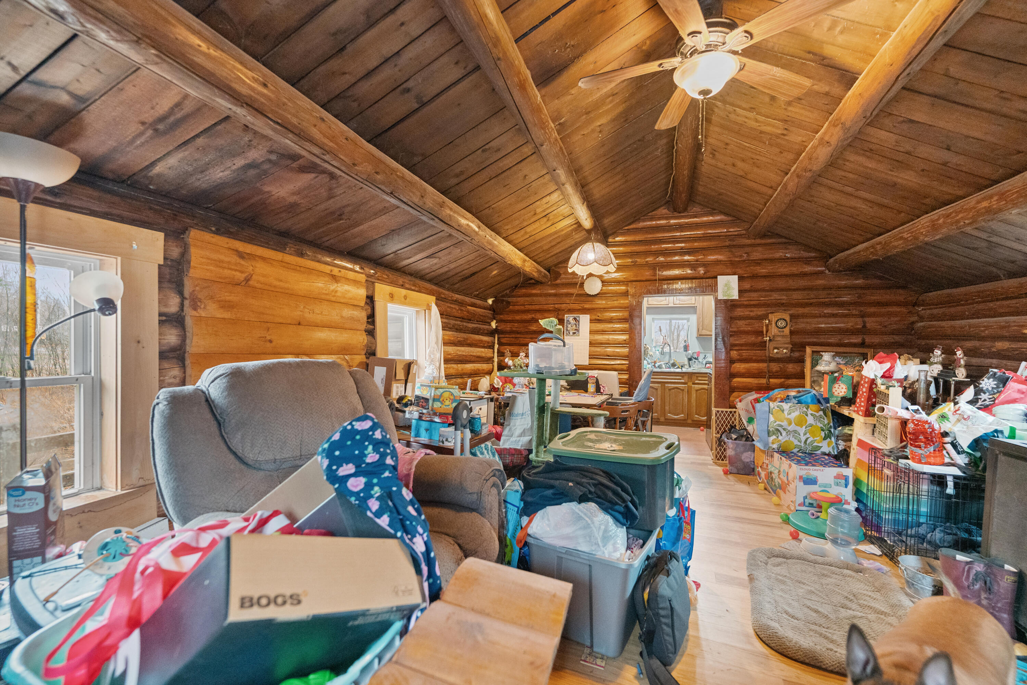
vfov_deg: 81.2
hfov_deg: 104.3
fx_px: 399
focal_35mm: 14
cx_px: 514
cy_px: 342
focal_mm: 14
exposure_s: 1/100
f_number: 2.8
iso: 10000
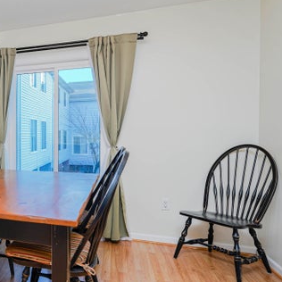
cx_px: -5
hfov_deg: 44.1
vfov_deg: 52.5
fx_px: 286
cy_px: 137
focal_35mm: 31
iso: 100
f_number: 4
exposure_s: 1/30
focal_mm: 16
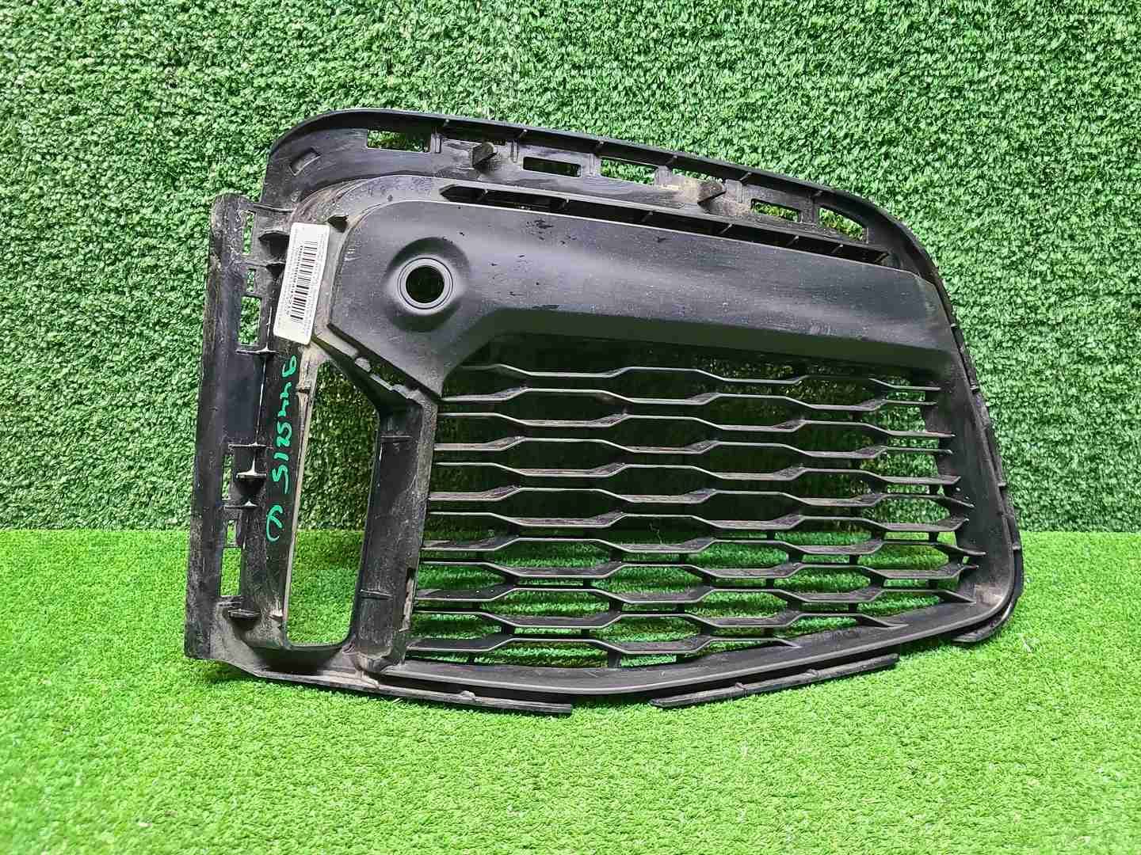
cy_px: 428
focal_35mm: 26
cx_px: 570
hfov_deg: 67.3
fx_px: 857
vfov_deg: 53.1
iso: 390
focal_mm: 5.4
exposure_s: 1/33
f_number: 1.8
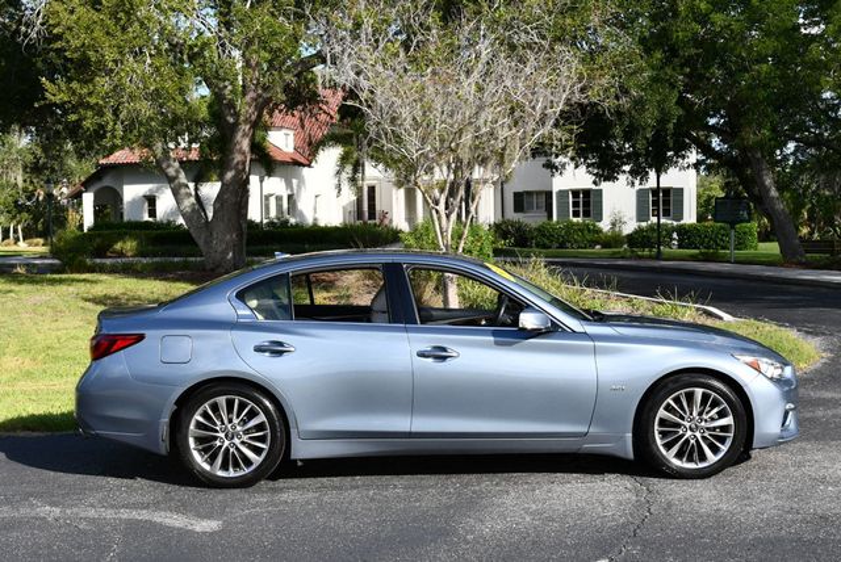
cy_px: 281
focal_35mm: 48
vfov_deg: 28.1
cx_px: 420
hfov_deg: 41.1
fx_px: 1122
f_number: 8
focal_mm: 24
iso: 125
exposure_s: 1/250
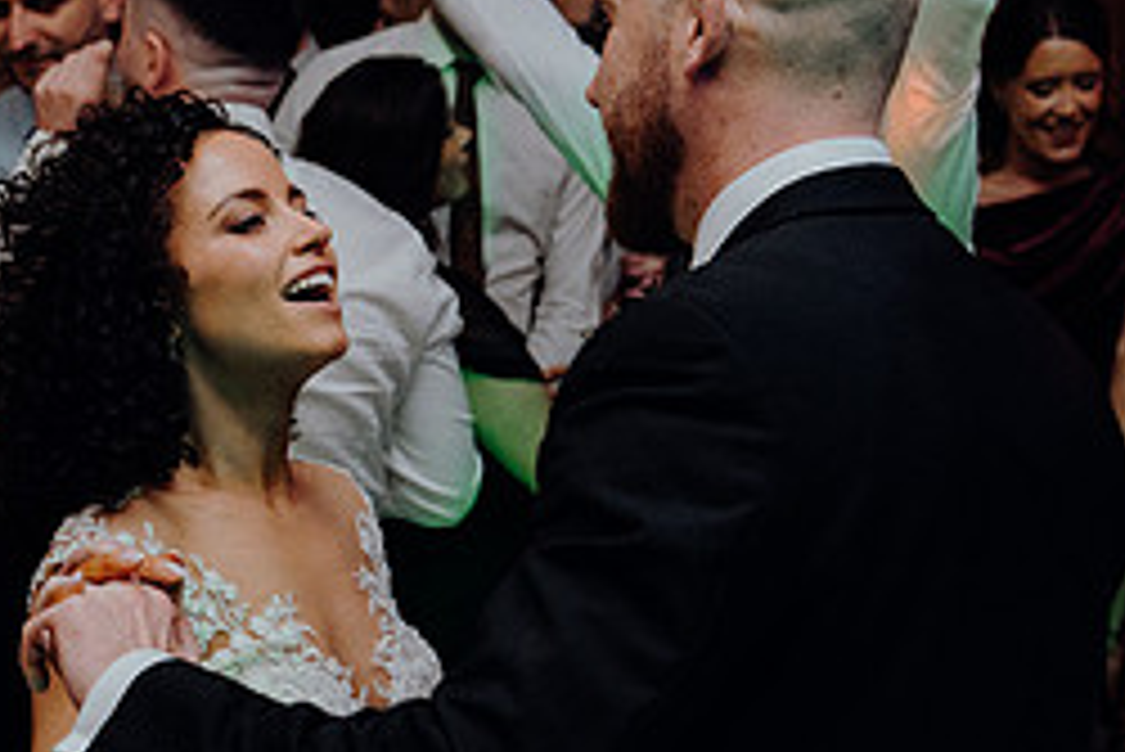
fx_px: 2470
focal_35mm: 79
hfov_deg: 25.4
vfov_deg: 17.2
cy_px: 561
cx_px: 306
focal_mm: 34
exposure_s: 1/160
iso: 2500
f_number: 3.5
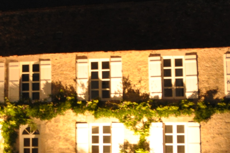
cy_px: 70
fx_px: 695
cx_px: -123
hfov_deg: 16.9
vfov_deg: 12.5
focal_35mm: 109
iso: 800
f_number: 3.5
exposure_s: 1/3
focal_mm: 18
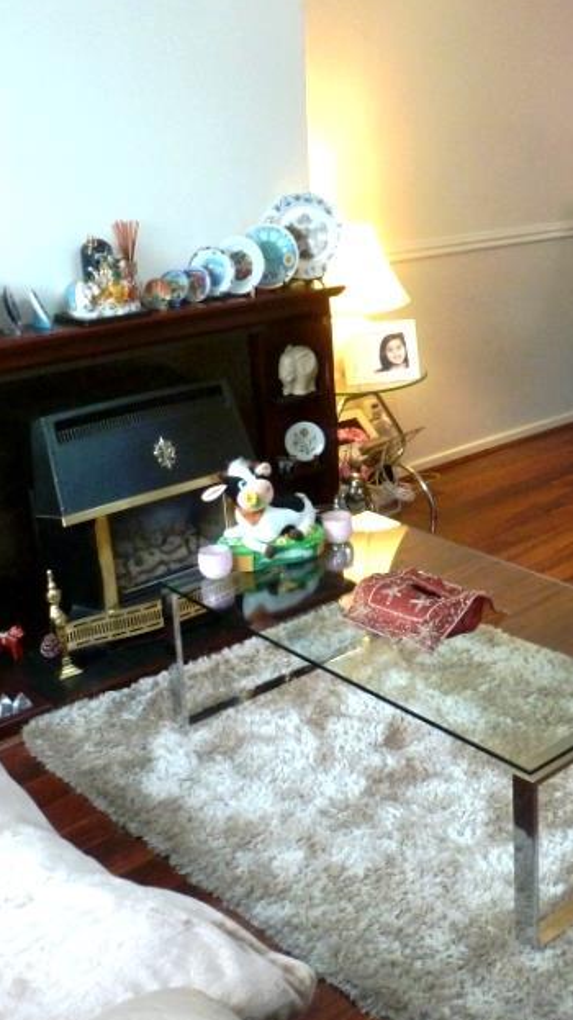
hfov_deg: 26.7
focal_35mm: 43
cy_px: 481
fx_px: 1163
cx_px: 521
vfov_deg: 47.3
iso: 400
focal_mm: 4.3
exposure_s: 1/20
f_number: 3.3
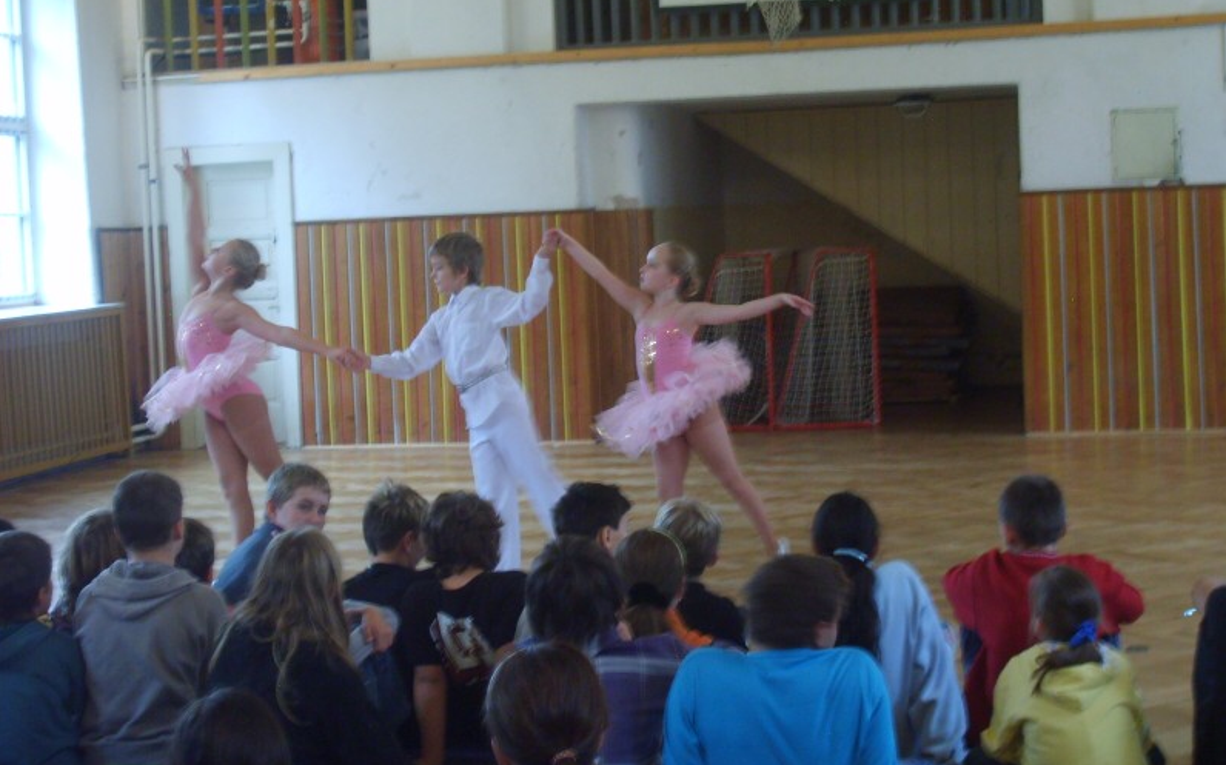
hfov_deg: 31.5
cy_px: 322
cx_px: 613
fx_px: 2171
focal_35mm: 65
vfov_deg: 20.0
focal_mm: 10.3
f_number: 3.6
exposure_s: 1/10
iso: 140
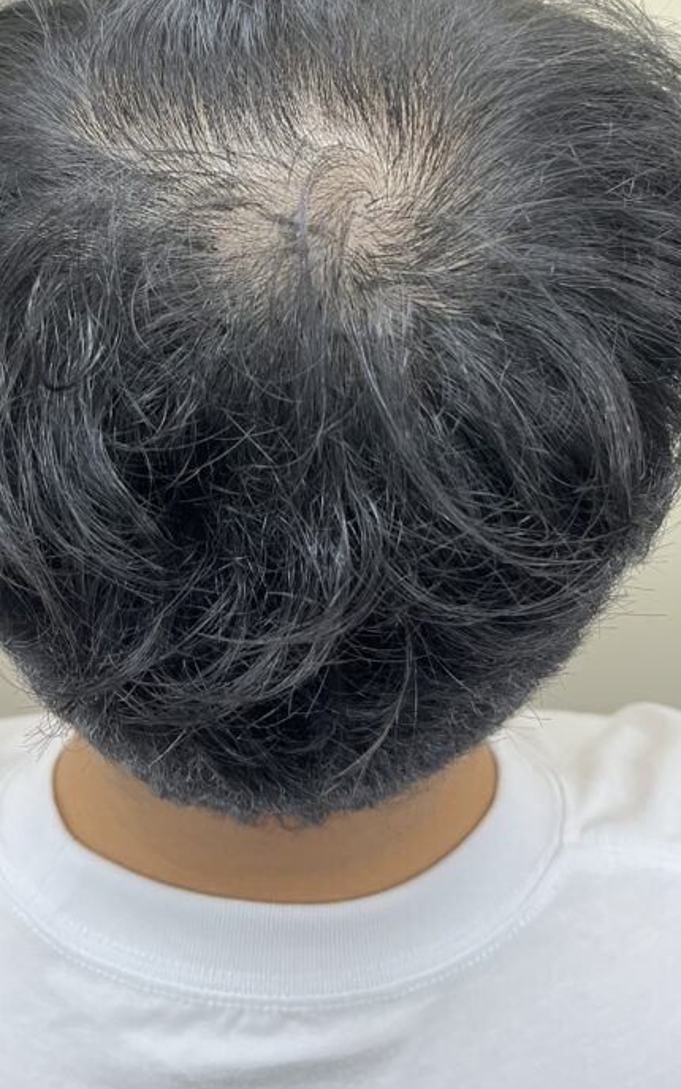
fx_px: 1218
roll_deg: +0.4
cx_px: 304
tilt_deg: -33.7
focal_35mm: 41
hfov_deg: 31.2
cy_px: 285
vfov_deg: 46.6
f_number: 1.6
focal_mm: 5.1
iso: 320
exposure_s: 1/60
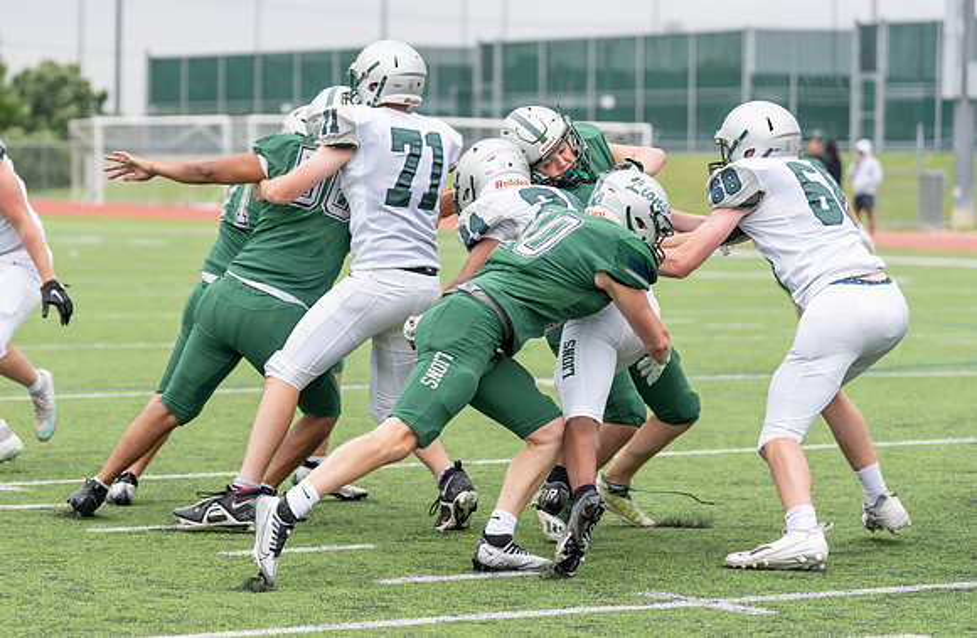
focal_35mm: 137
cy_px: 301
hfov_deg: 15.0
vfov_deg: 9.9
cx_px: 348
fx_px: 3703
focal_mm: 101
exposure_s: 1/1250
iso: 250
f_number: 2.8
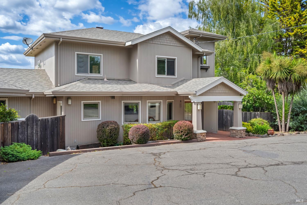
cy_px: 102
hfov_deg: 58.7
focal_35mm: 32
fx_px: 273
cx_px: 154
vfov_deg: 41.1
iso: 100
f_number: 8
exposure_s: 1/125
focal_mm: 32
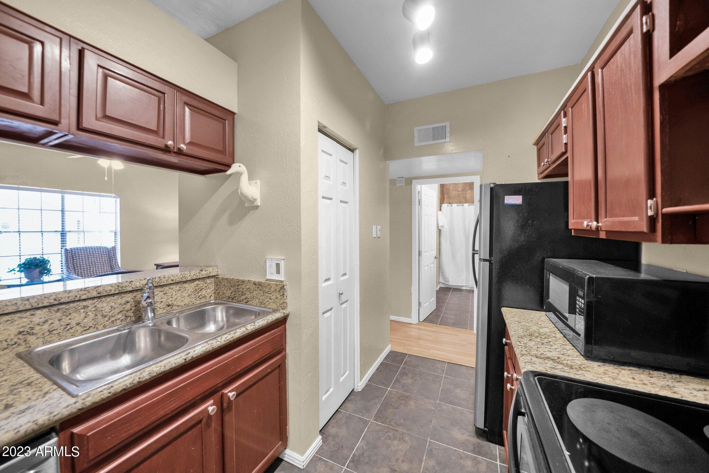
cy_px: 236
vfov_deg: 90.0
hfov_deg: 112.6
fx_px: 236
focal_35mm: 12
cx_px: 354
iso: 800
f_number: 4
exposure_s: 1/13
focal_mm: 12
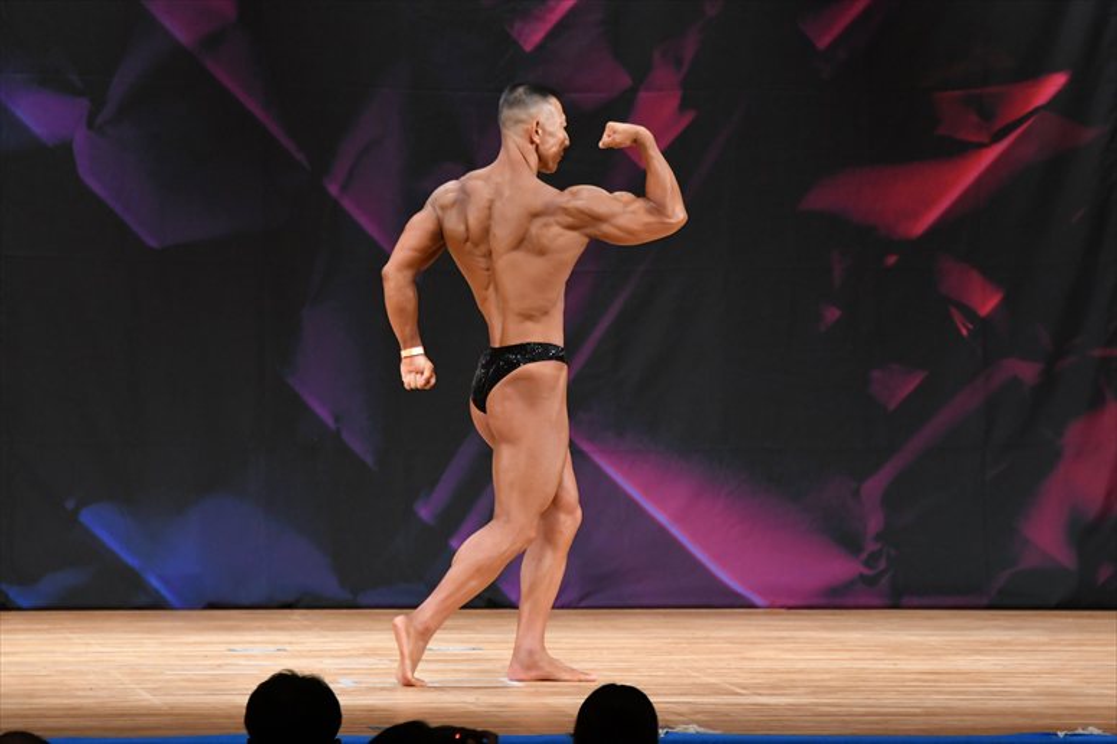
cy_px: 372
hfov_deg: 8.1
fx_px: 7908
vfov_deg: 5.4
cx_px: 558
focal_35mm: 255
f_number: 5.6
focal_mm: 170
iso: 3200
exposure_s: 1/400
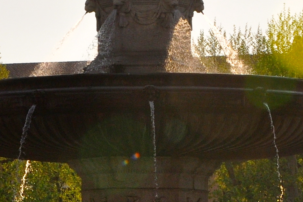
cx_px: 69
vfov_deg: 4.5
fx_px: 2558
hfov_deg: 6.8
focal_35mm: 304
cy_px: 176
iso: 400
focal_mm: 45
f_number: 13
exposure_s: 1/640
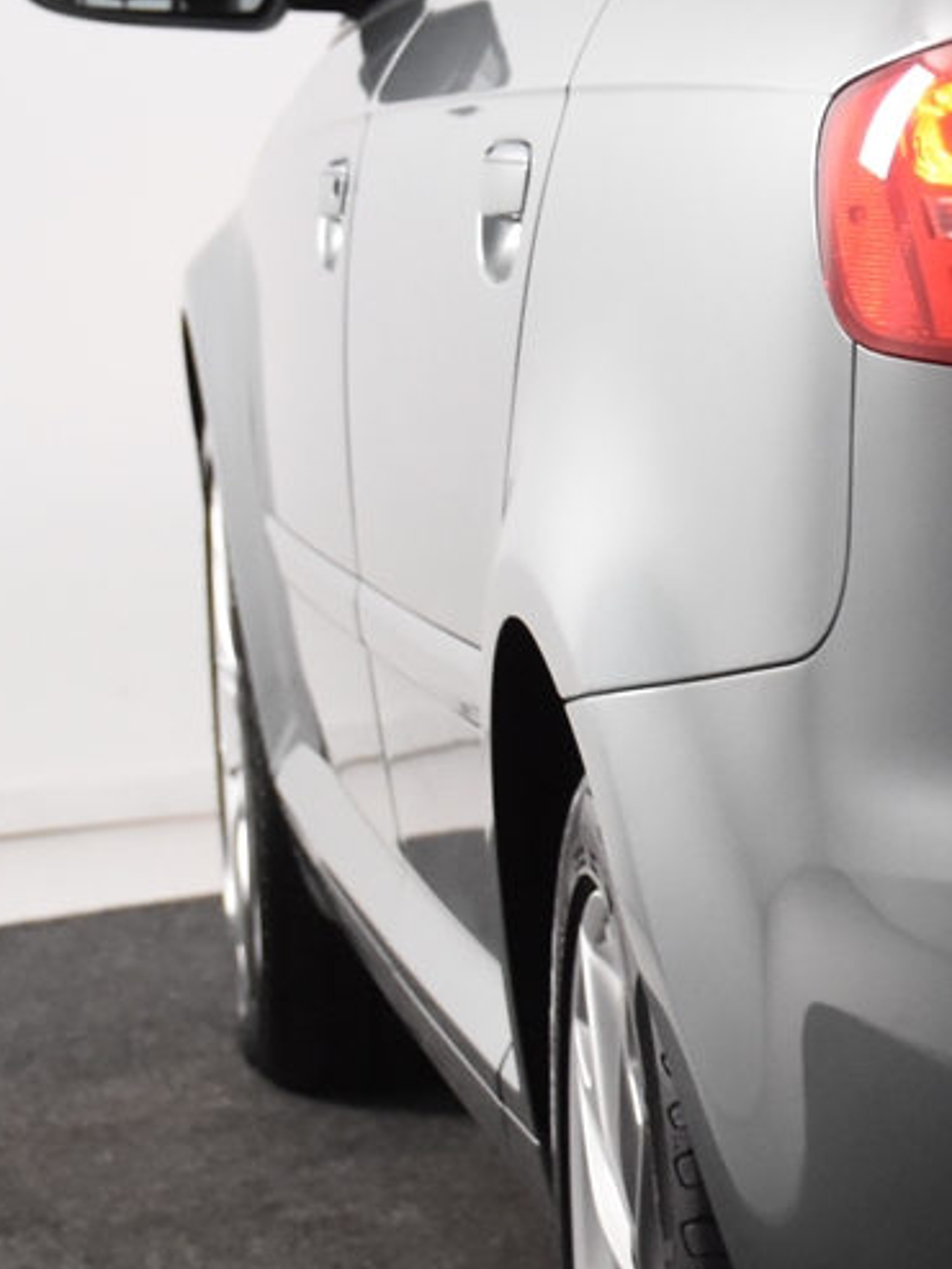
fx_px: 7001
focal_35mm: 191
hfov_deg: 7.4
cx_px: 2022
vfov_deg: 10.4
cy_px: 569
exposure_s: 1/100
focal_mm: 34
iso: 1600
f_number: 5
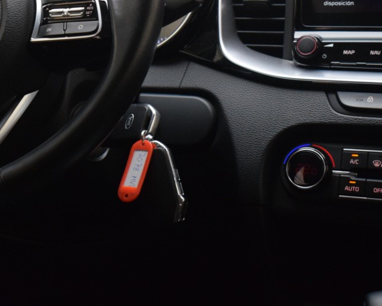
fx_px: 1142
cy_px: 2
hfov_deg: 18.5
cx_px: 11
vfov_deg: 15.0
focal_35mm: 101
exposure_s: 1/60
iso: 2000
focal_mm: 30
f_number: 4.2
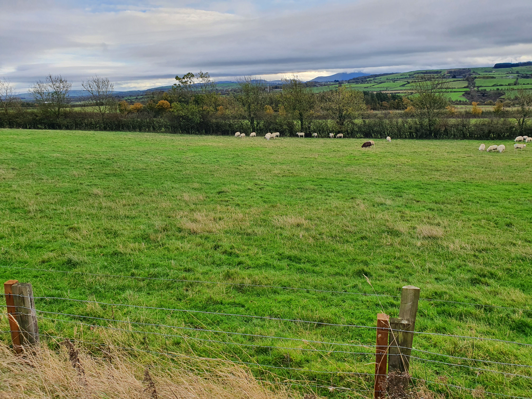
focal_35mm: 26
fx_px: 400
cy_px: 200
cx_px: 266
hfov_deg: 67.3
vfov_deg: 53.1
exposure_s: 1/640
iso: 50
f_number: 2.4
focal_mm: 4.32
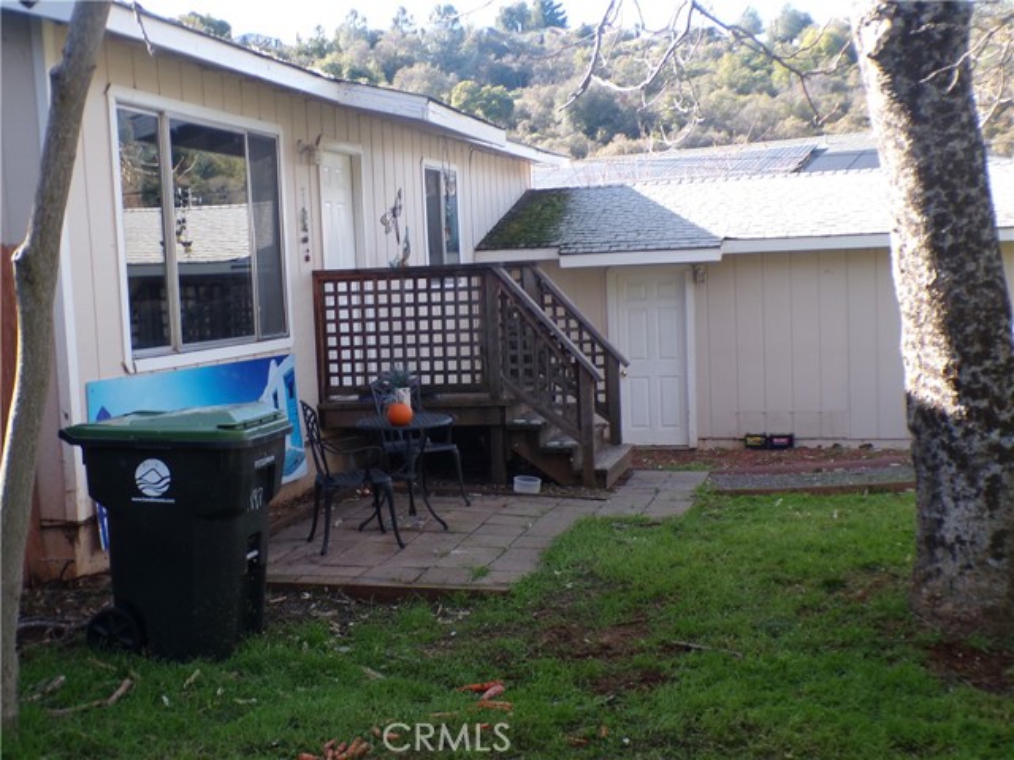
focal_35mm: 42
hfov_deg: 44.8
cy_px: 380
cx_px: 507
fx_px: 1230
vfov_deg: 34.3
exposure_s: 1/140
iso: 100
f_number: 3.4
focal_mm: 7.6
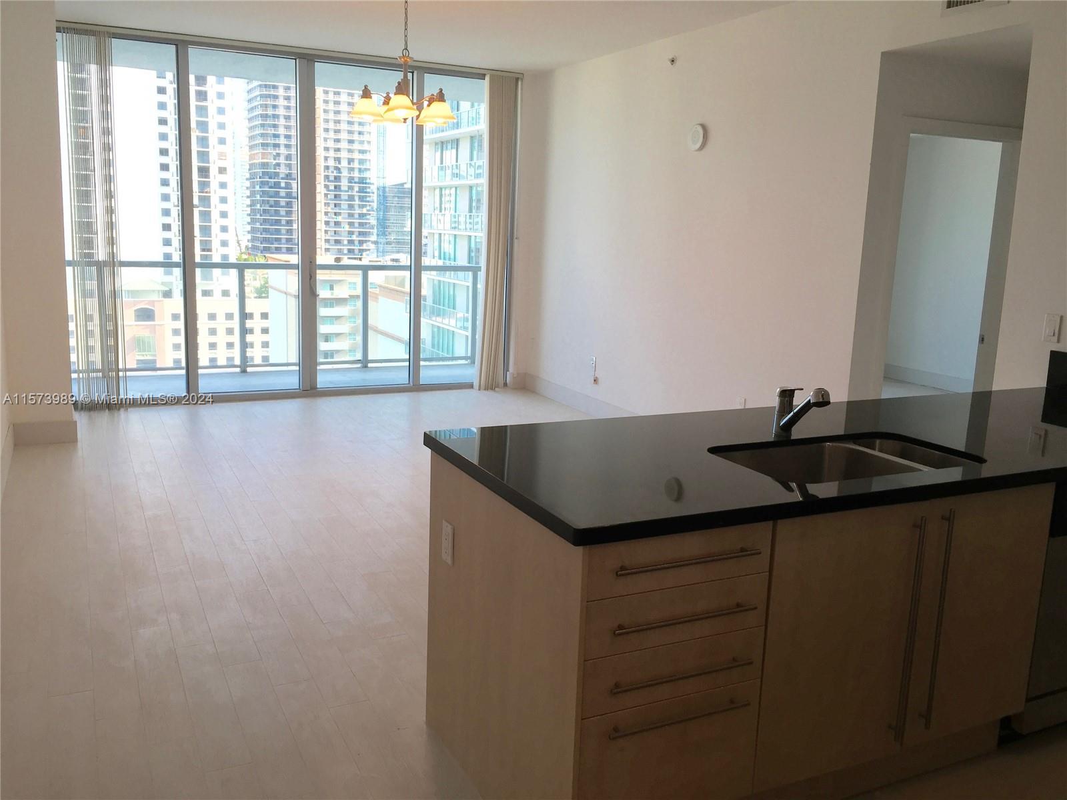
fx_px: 894
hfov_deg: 61.7
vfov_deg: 48.2
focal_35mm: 29
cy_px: 400
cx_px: 534
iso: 32
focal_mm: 4.15
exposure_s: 1/120
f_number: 2.2
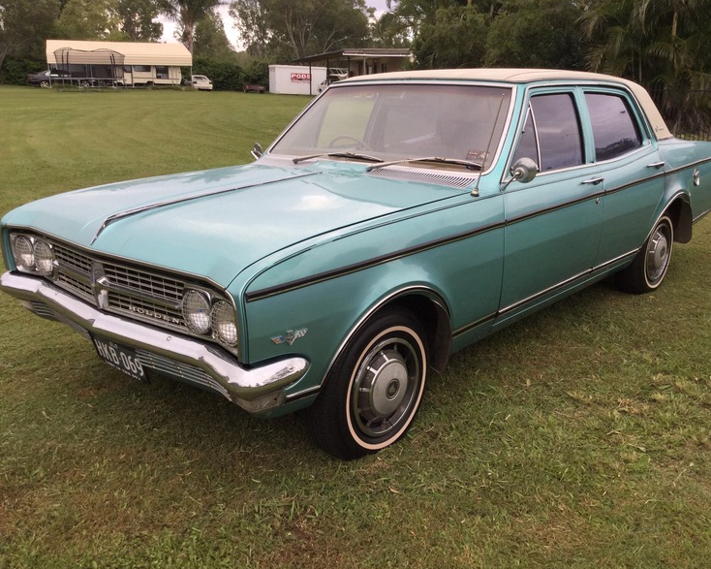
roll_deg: -0.4
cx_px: 362
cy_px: 283
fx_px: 694
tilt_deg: -17.0
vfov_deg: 44.5
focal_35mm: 33
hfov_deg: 54.2
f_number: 2.4
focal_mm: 3.3
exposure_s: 1/254
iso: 25
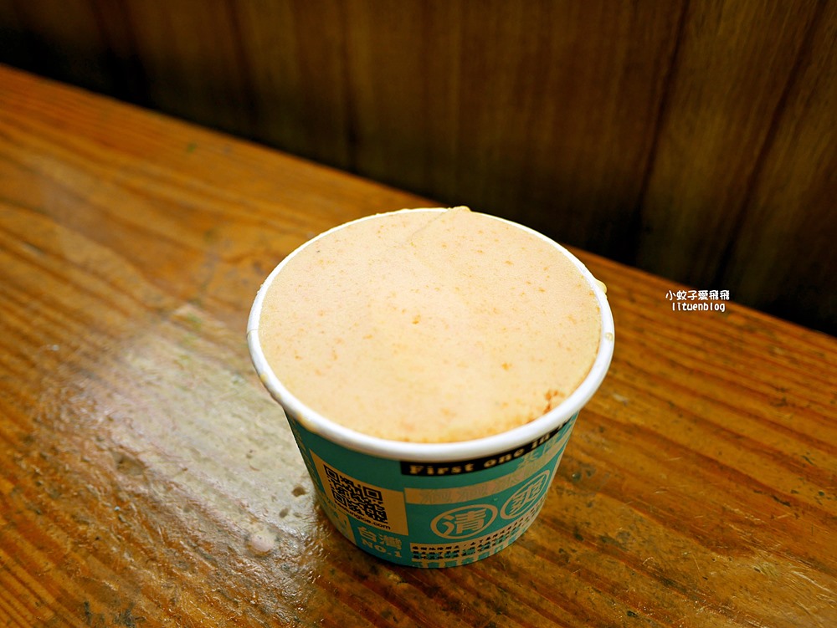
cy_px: 314
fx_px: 677
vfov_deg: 49.8
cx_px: 418
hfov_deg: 63.4
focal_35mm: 28
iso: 200
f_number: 2.5
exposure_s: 1/125
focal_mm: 14
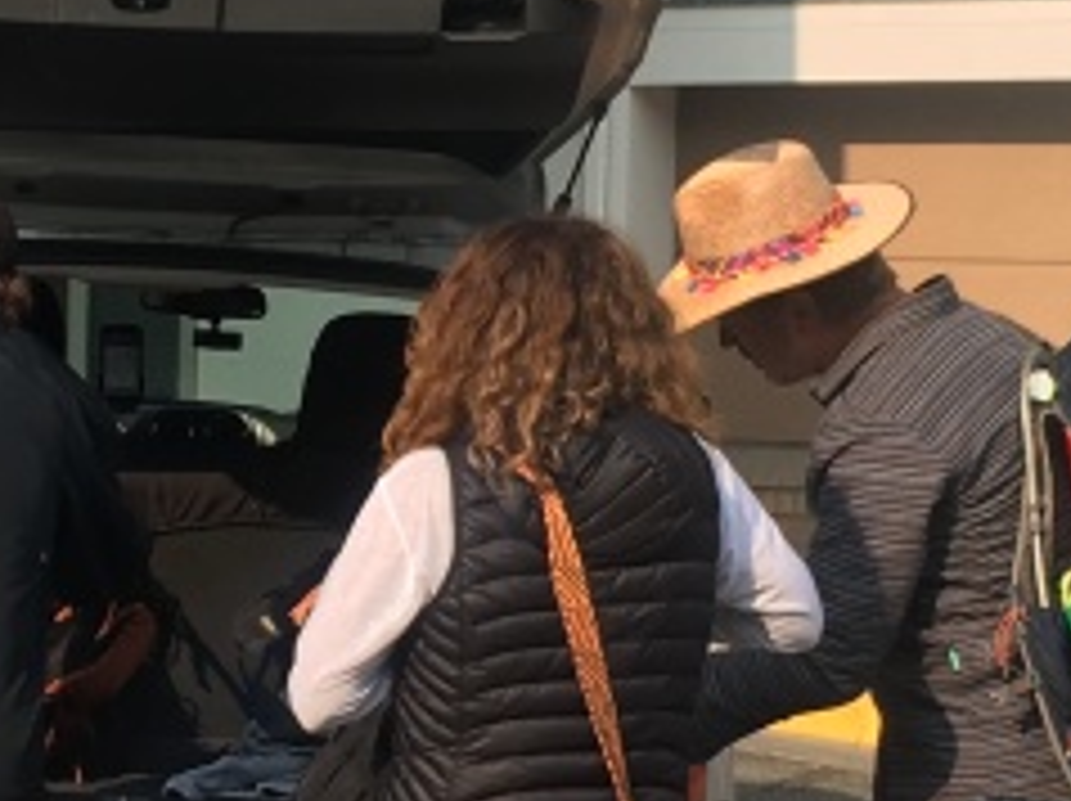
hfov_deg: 15.6
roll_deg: -0.6
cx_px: 130
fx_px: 3864
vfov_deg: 11.8
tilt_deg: -3.7
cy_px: 549
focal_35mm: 125
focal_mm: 4.15
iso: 25
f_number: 2.2
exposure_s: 1/746
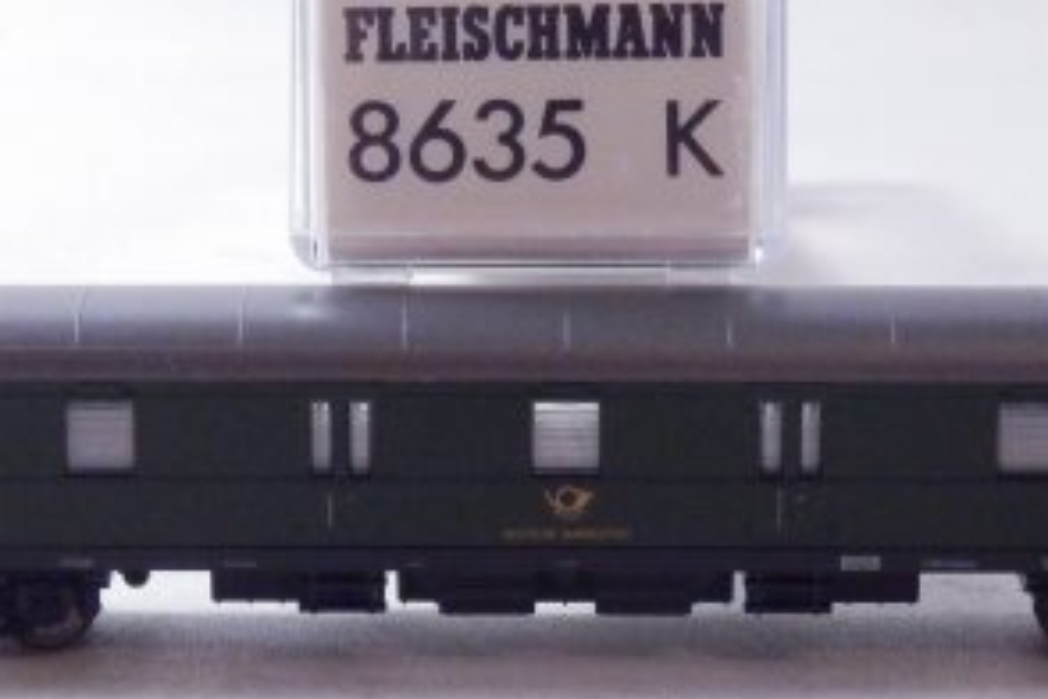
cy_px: 346
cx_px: 556
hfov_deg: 14.7
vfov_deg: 9.8
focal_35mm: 140
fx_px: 4075
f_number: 4.4
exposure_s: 1/160
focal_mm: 11.9
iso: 800
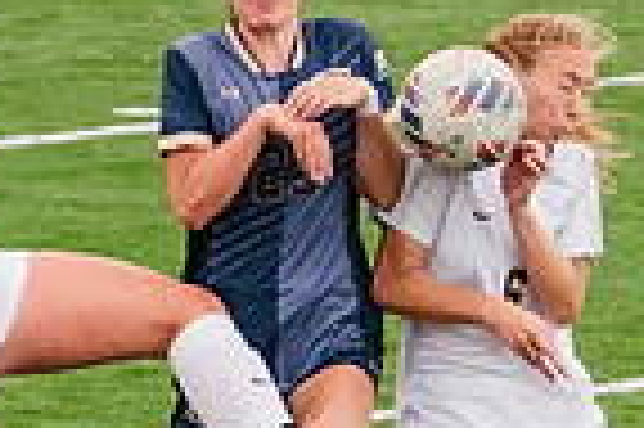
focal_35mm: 1208
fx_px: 21585
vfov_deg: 1.1
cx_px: 617
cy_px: 324
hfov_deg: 1.7
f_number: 5.6
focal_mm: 200
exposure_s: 1/1600
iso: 640
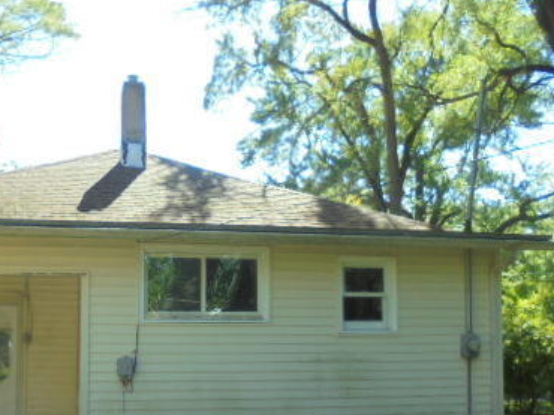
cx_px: 183
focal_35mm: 45
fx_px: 720
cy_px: 277
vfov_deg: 31.9
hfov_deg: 41.5
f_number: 3.5
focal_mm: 4.6
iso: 100
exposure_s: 1/250
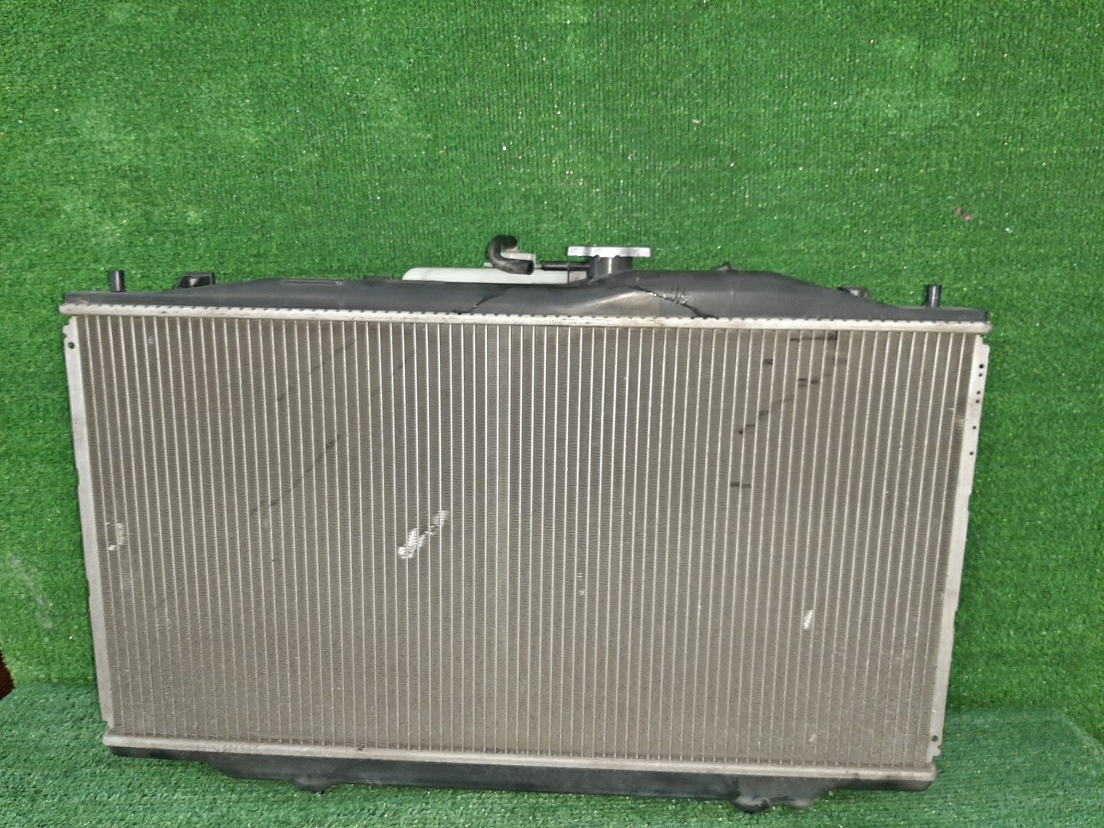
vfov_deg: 53.1
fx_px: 829
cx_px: 552
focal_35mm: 26
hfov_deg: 67.3
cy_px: 414
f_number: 1.7
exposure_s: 1/25
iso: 264
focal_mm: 3.93
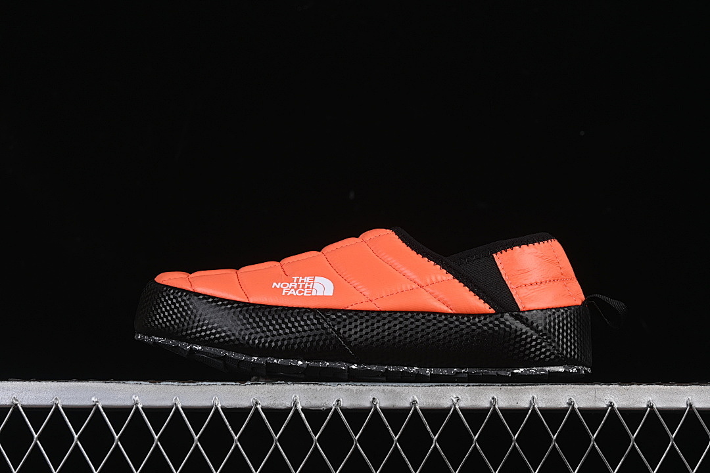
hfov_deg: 27.0
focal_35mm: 75
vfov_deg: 18.2
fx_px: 1479
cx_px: 355
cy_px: 236
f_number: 8
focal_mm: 50
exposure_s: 1/80
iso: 160
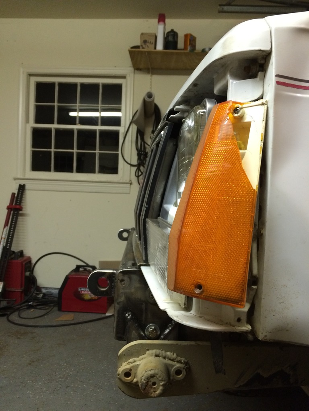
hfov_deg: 48.2
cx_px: 154
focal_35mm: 29
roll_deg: -1.2
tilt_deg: -3.5
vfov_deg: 61.7
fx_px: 345
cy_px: 206
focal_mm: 4.15
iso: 160
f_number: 2.2
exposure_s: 1/30
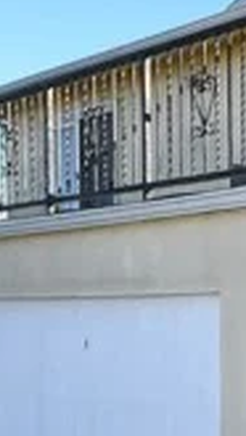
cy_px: 345
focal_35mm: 61
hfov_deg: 16.2
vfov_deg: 33.4
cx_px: 463
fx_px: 706
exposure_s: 1/160
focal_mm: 10
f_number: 6.3
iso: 100
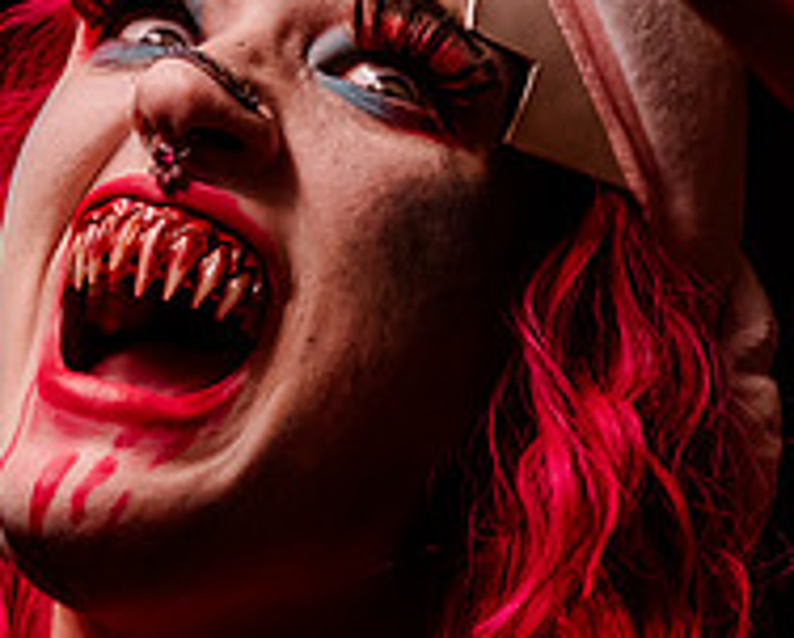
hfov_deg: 8.6
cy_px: 359
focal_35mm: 225
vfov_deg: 6.9
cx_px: 604
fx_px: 5296
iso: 2000
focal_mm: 66
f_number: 4
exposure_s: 1/400
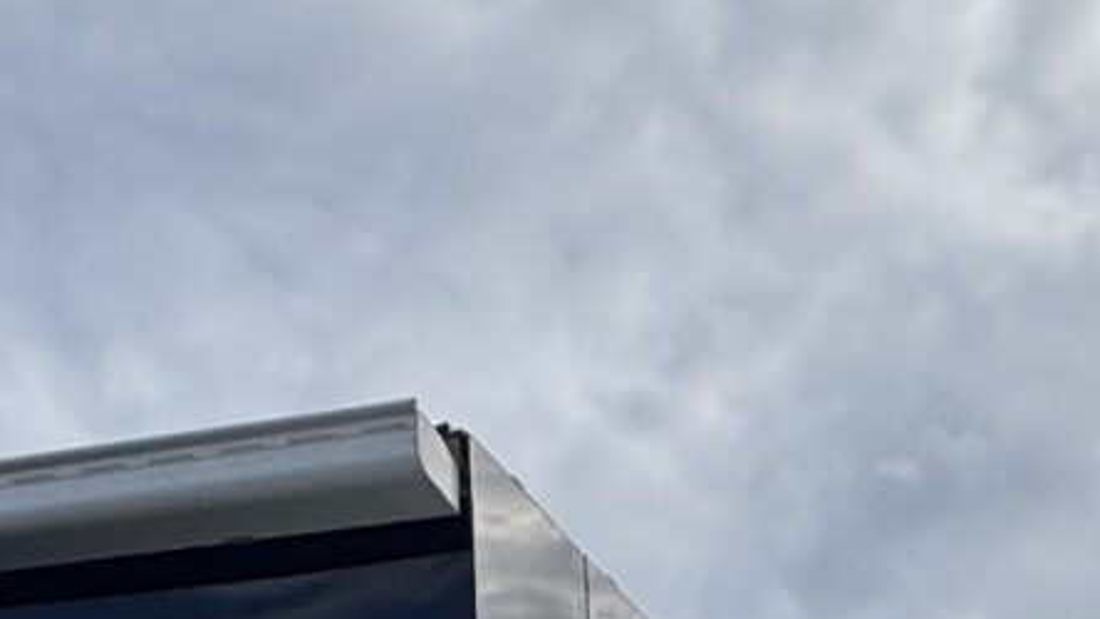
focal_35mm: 88
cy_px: 1956
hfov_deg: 23.0
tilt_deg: -4.0
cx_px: 1145
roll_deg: +2.1
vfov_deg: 9.8
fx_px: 2567
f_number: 2.2
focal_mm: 2.22
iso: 40
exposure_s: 1/968
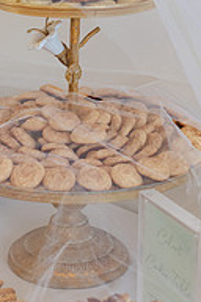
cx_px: 72
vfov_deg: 17.3
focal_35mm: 117
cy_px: 53
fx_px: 980
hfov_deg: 11.7
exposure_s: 1/400
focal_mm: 50
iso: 800
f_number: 3.5
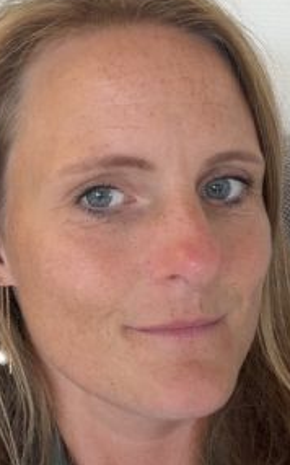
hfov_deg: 19.3
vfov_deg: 30.6
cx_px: 86
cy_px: 228
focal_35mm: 67
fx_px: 848
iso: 125
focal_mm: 2.71
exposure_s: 1/60
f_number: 1.9
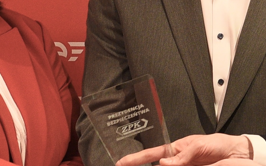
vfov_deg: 7.3
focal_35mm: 180
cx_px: 361
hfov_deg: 11.3
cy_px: 130
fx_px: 1305
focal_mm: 35
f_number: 4
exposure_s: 1/125
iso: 1000
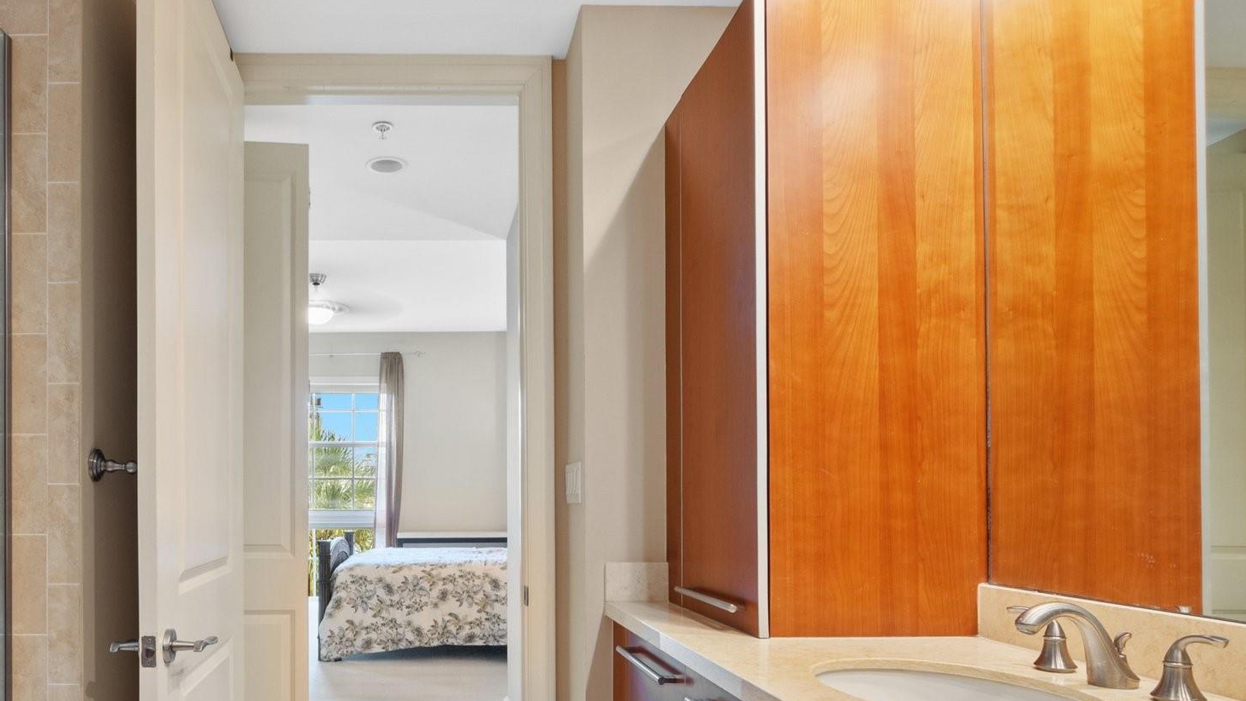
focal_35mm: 22
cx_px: 418
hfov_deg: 78.6
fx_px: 727
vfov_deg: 50.3
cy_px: 483
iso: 200
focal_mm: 10
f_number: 8
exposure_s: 1/1.67
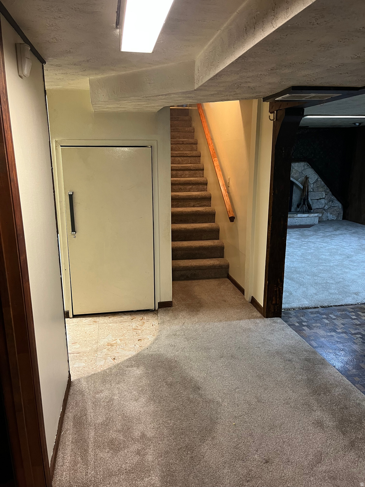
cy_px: 244
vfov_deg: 67.3
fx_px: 366
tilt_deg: -14.0
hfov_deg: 53.1
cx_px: 182
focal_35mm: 26
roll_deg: +0.1
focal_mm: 5.1
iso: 320
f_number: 1.6
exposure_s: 1/60
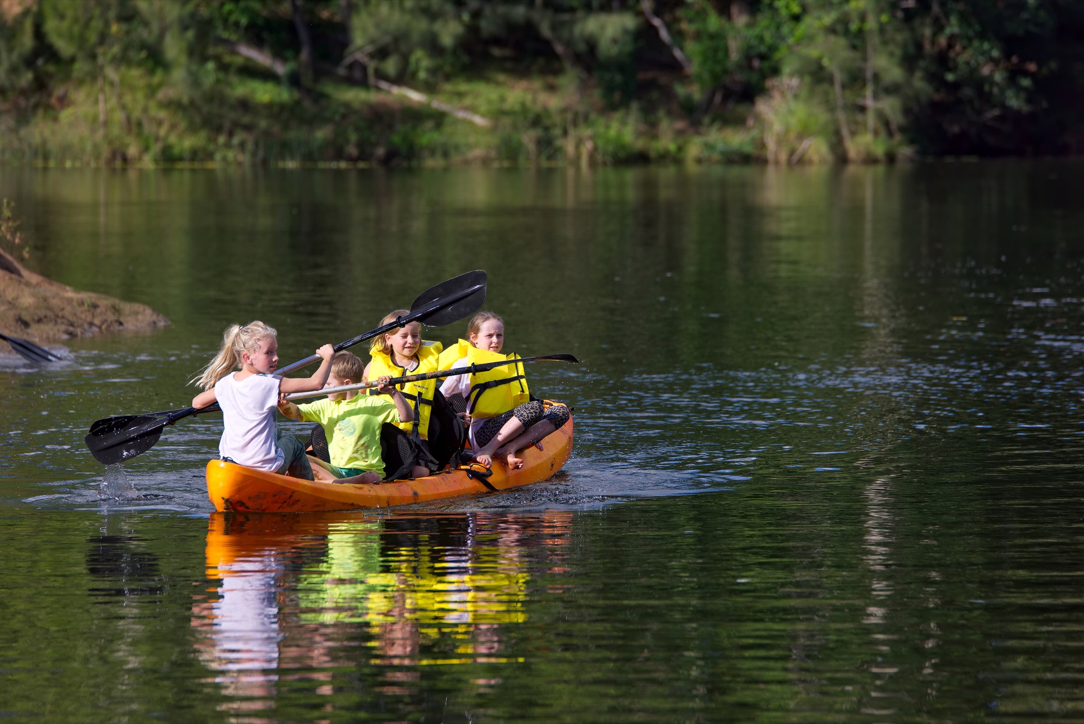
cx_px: 542
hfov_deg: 10.3
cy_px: 362
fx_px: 6023
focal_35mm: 200
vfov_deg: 6.9
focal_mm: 200
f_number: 4.5
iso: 64
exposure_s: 1/1250
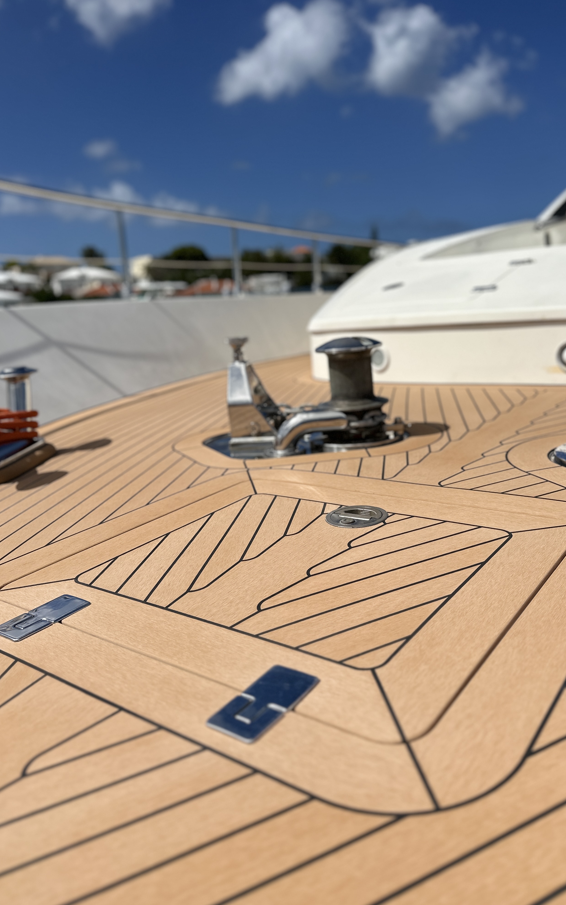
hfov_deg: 47.5
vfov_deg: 70.4
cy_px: 449
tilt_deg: -12.1
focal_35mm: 26
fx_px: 642
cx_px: 313
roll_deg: +2.7
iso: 80
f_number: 1.78
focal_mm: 6.86
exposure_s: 1/15625
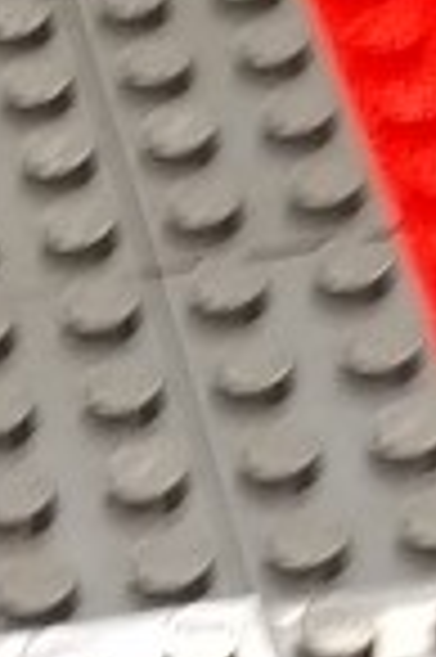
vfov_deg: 11.2
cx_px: -207
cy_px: 1660
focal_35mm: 148
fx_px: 2695
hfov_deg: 9.0
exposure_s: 1/33
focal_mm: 3.93
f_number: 1.7
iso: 250
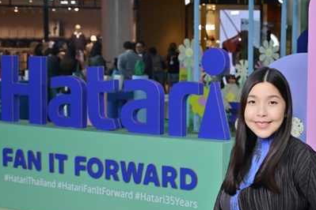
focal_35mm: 86
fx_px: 755
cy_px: 126
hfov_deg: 23.3
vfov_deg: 15.9
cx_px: 247
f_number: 6.3
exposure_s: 1/125
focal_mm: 49
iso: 160
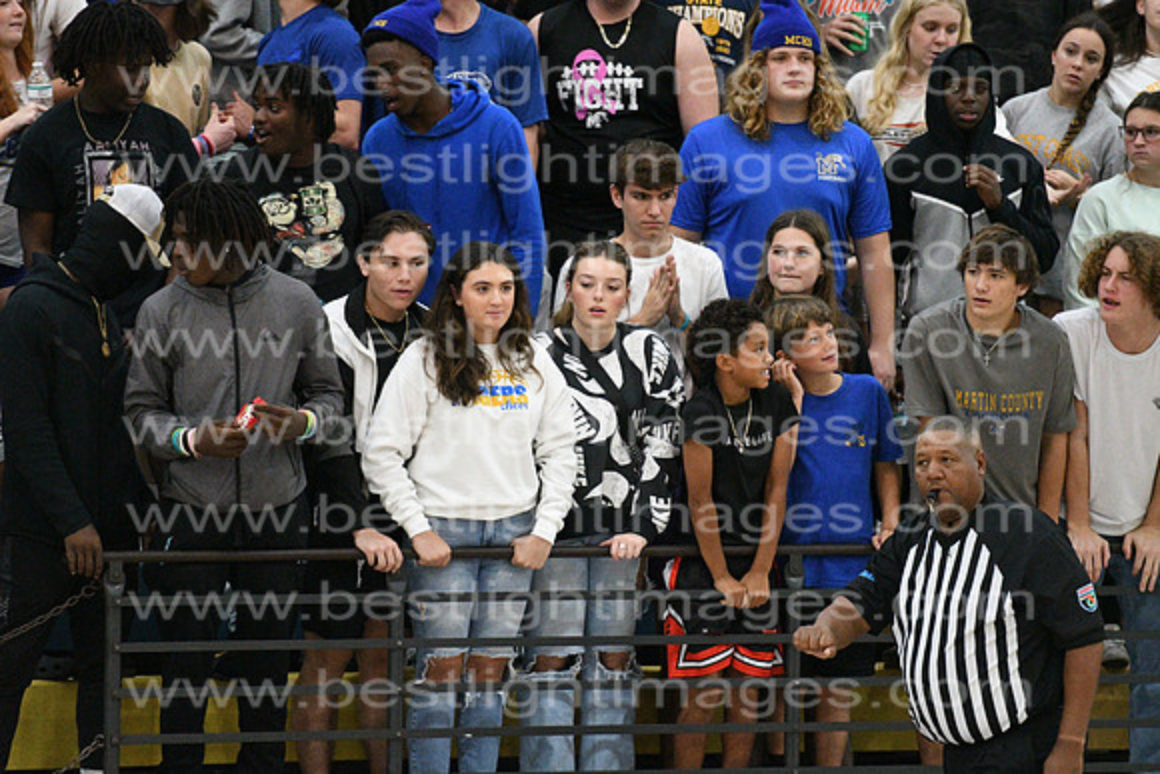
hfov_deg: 6.9
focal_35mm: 300
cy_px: 387
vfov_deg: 4.6
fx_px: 9668
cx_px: 580
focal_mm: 200
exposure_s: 1/800
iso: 12800
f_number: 4
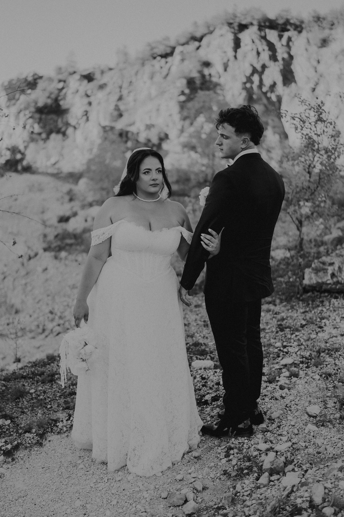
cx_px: 172
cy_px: 258
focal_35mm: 35
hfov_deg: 37.9
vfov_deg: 54.4
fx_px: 502
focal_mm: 35
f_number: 1.4
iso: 125
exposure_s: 1/1600
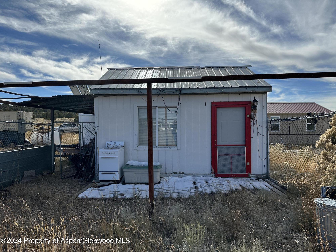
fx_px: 233
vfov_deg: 56.8
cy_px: 126
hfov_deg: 71.6
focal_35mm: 24
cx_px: 168
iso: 80
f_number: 1.78
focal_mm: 6.86
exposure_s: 1/7576
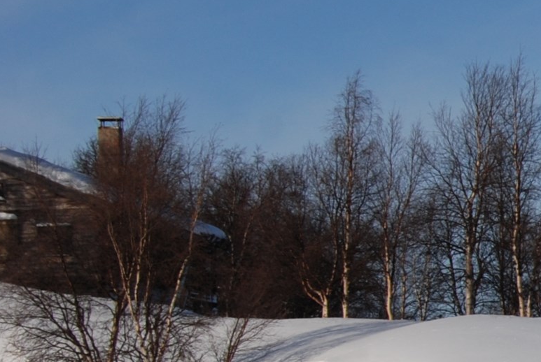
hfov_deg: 9.8
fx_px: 2921
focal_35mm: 194
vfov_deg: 7.1
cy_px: 345
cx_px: 1125
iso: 100
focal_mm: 31
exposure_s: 1/400
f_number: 10
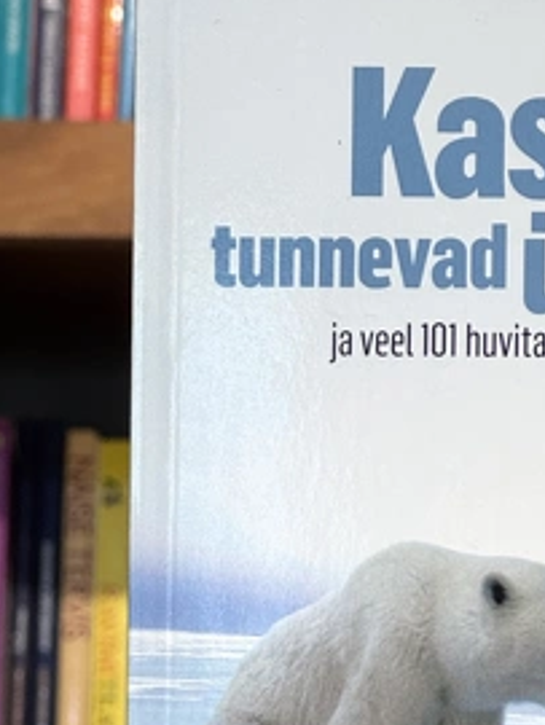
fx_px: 4066
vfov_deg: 10.2
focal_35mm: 194
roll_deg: -0.7
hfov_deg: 7.6
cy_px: 606
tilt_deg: +0.6
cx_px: 616
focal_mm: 9
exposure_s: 1/99
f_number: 2.8
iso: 80
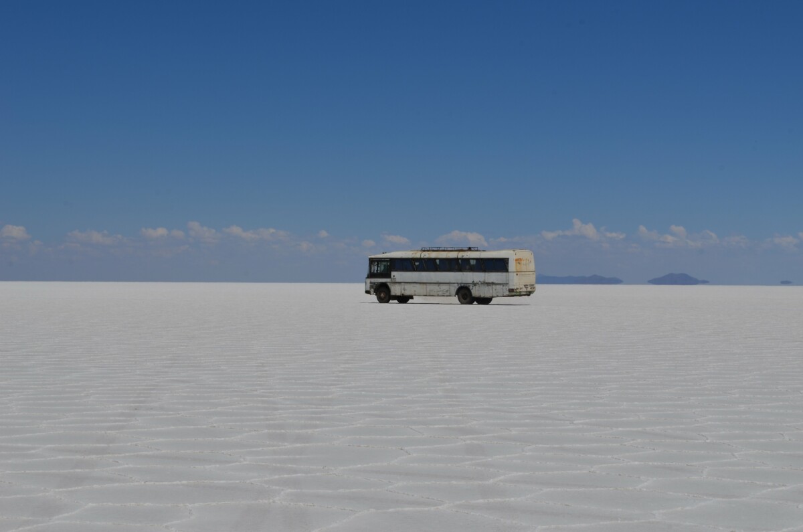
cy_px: 266
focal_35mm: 75
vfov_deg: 18.1
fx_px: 1670
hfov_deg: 27.0
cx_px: 402
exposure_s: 1/400
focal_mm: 50
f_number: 14
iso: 100
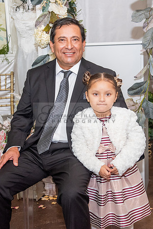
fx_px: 406
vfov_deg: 31.5
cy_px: 116
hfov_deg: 21.3
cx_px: 75
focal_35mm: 64
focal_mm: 42
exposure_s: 1/125
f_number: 4.5
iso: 1600
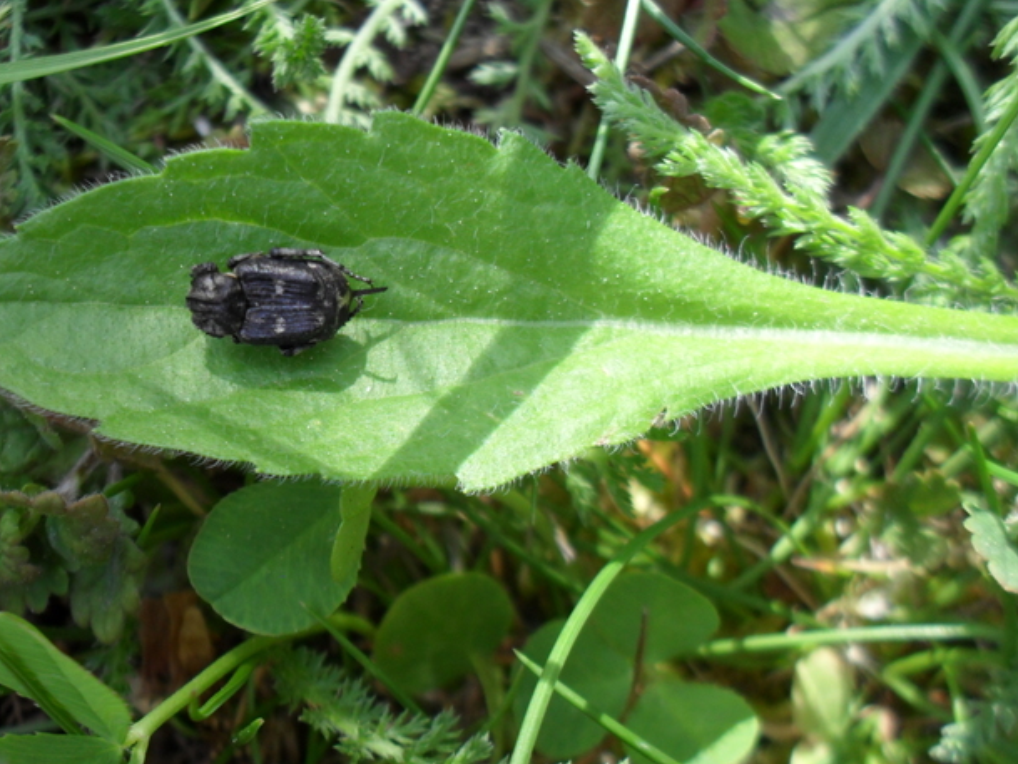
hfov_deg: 38.5
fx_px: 1441
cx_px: 340
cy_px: 416
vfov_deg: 29.7
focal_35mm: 49
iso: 100
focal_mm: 6.3
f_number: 3.2
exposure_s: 1/45
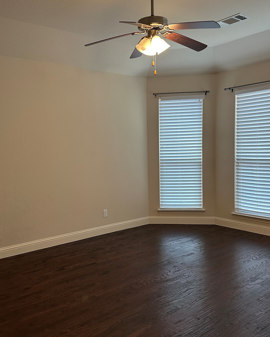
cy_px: 168
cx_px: 121
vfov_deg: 55.7
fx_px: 320
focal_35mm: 32
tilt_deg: -4.0
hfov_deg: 45.7
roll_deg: +1.5
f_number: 1.78
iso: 125
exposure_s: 1/60
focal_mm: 6.86
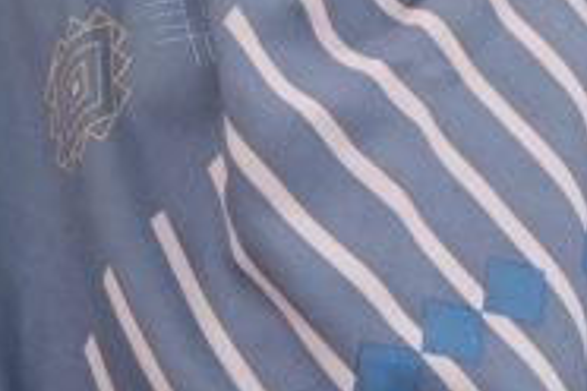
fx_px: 1826
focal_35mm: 112
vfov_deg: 11.7
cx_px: 394
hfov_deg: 18.2
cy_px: -210
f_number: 4.4
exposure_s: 1/52
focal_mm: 24.9
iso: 2000
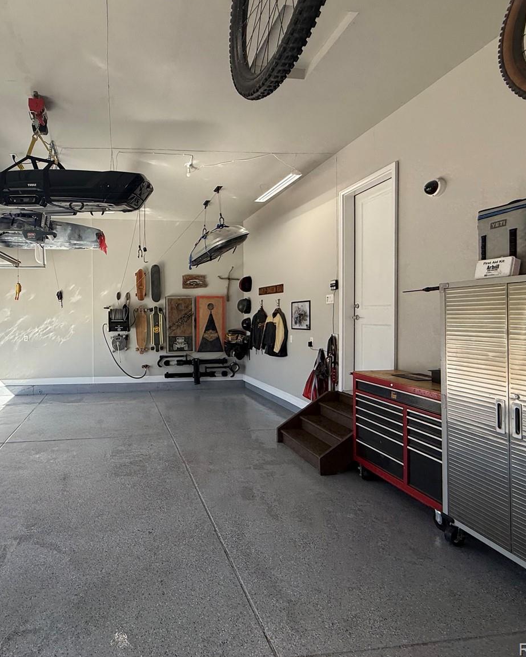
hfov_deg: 67.8
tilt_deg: -0.1
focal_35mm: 19
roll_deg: +0.5
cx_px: 155
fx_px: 370
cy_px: 319
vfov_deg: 83.3
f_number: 2.2
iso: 64
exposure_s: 1/411
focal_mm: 2.22
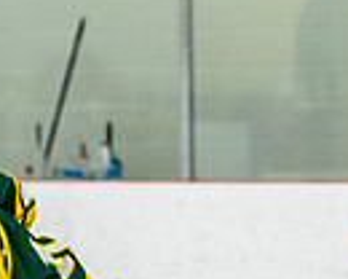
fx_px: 5139
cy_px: 439
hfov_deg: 3.9
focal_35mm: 499
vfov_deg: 3.1
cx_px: -47
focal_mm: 90
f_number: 2.8
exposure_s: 1/800
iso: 4000
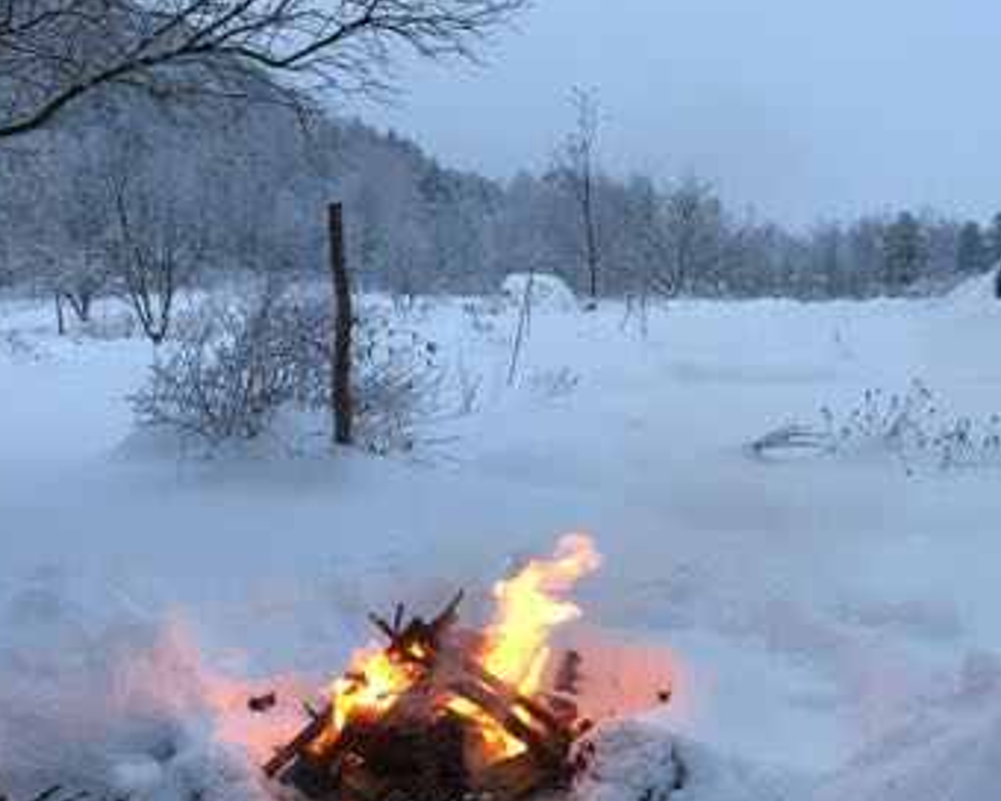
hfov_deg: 37.2
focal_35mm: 50
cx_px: 612
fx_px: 1481
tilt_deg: -6.6
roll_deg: +0.7
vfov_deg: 30.2
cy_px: 462
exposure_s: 1/30
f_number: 2.2
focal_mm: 4.15
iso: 50
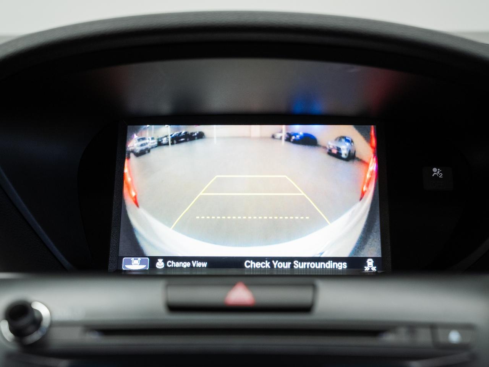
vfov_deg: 27.4
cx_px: 244
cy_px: 196
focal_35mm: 53
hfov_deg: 36.0
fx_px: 752
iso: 640
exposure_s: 1/50
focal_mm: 45.3
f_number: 4
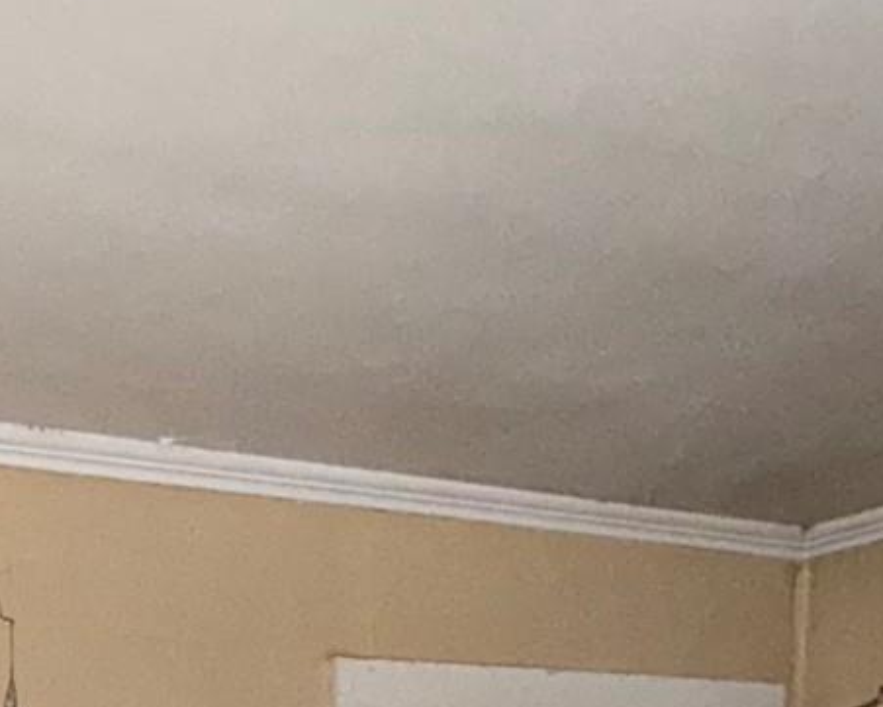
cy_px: 1065
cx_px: 78
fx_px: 1621
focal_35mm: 62
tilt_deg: -4.4
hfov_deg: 29.2
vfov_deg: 20.8
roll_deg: +0.4
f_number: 2.2
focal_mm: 2.22
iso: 500
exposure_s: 1/21
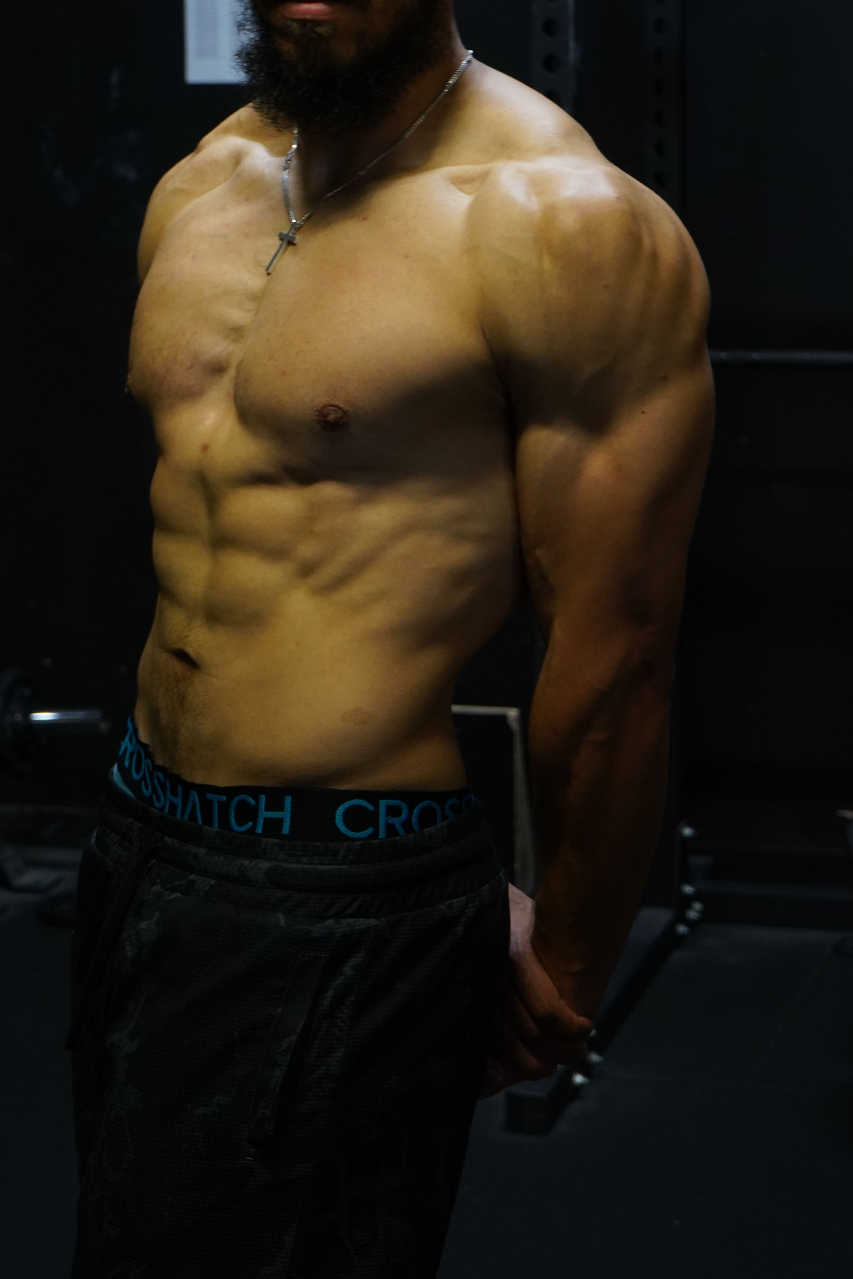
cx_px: 314
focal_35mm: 89
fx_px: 3163
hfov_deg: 15.3
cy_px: 408
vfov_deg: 22.8
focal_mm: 62
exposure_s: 1/30
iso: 2000
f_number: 8
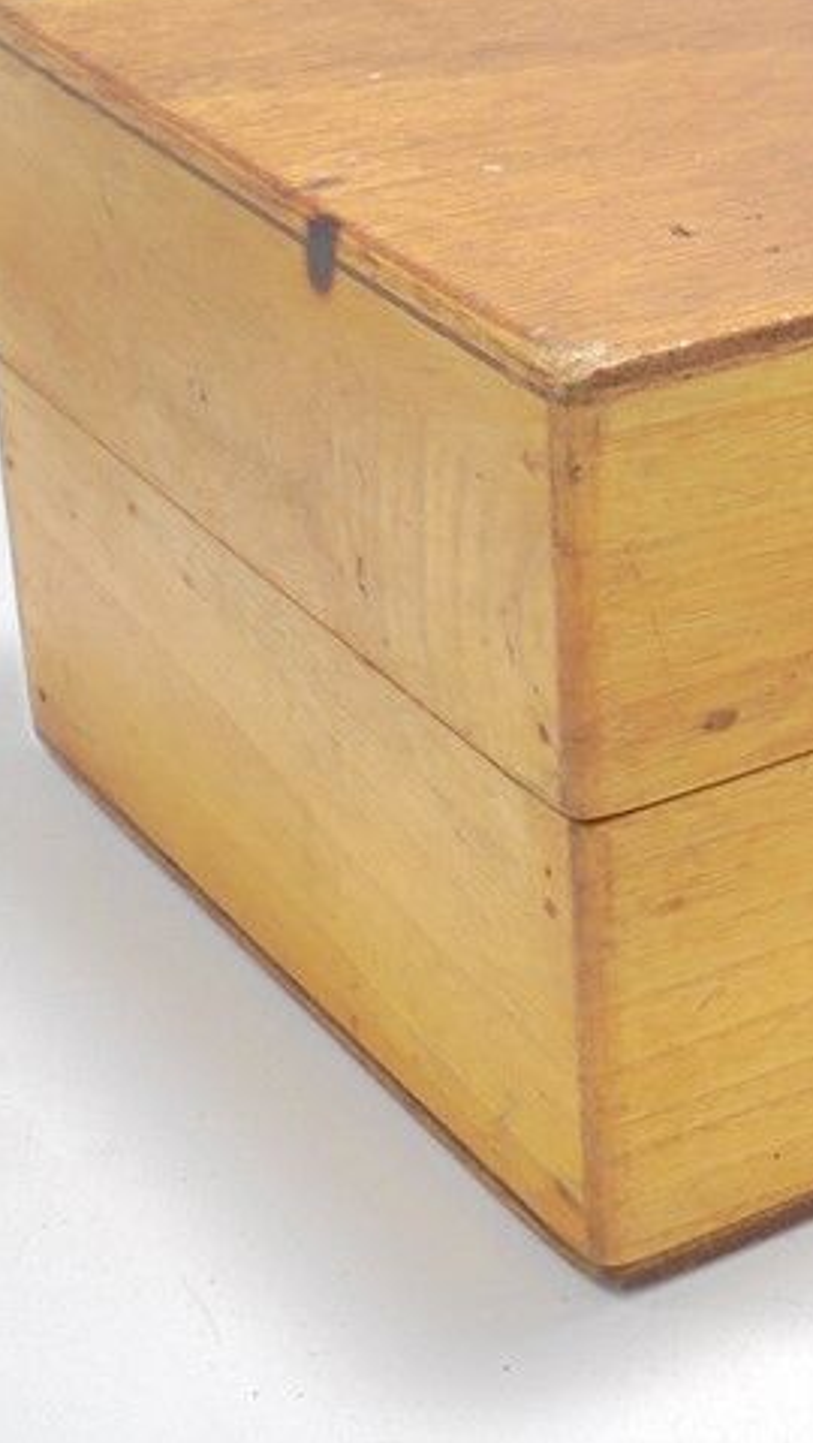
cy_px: 490
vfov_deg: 24.1
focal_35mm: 88
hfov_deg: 13.3
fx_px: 3367
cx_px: 1060
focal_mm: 7.8
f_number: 4.5
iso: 100
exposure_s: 1/30
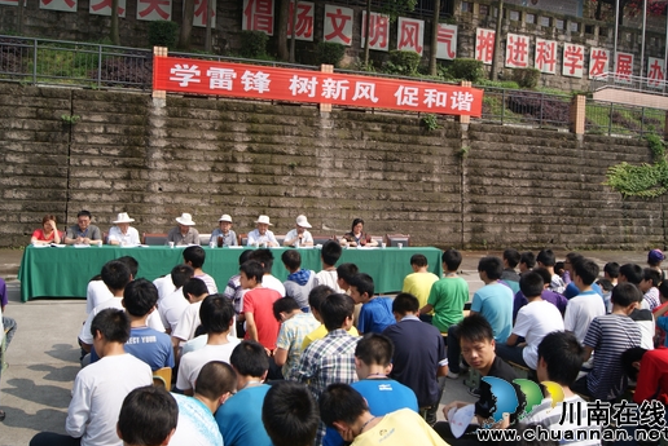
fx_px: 594
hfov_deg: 58.7
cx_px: 330
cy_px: 211
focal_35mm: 32
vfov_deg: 41.2
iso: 100
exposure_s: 1/320
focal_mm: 20
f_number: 5.6
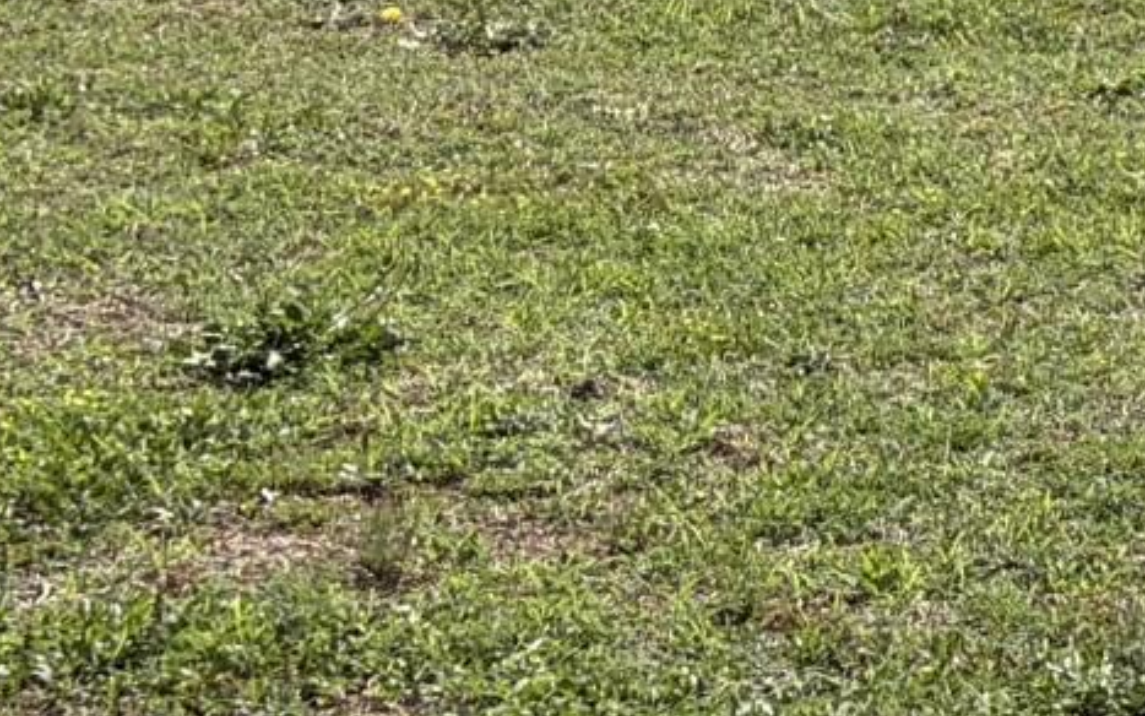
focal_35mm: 177
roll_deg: +0.7
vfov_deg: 7.1
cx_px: 2665
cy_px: -760
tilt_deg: -2.3
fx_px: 5524
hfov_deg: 10.4
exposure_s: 1/4065
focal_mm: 5.96
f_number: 1.6
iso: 50
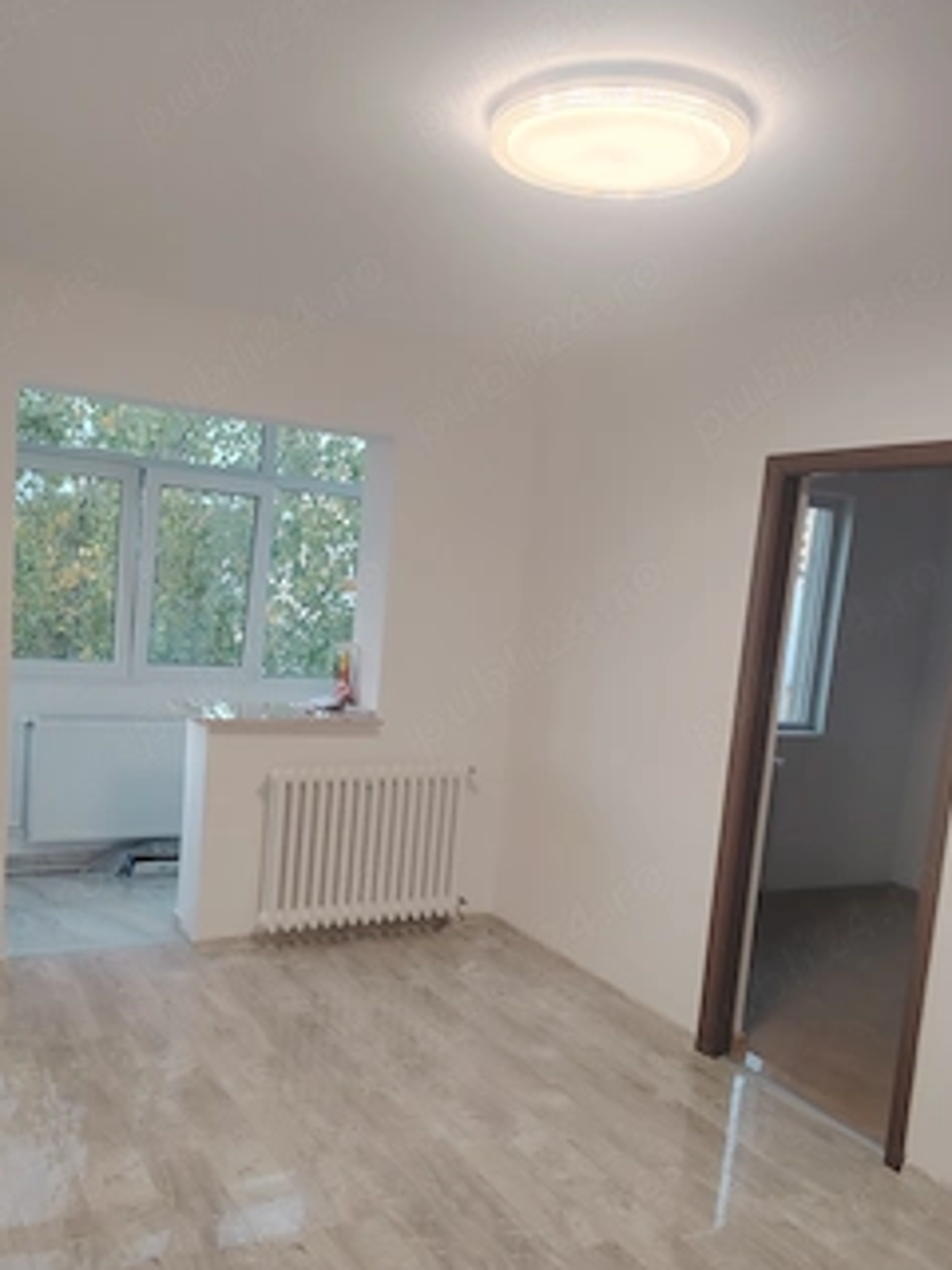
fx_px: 1100
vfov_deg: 59.8
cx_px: 397
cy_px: 718
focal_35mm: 30
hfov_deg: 46.6
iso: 472
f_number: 1.75
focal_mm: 5.25
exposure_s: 1/100
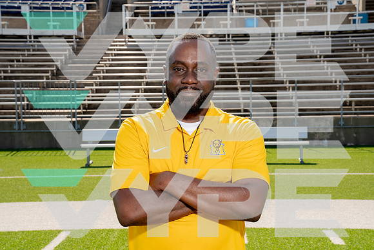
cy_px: 125
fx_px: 655
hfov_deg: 31.9
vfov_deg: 21.6
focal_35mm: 63
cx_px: 187
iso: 320
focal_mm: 63
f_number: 11
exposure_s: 1/250
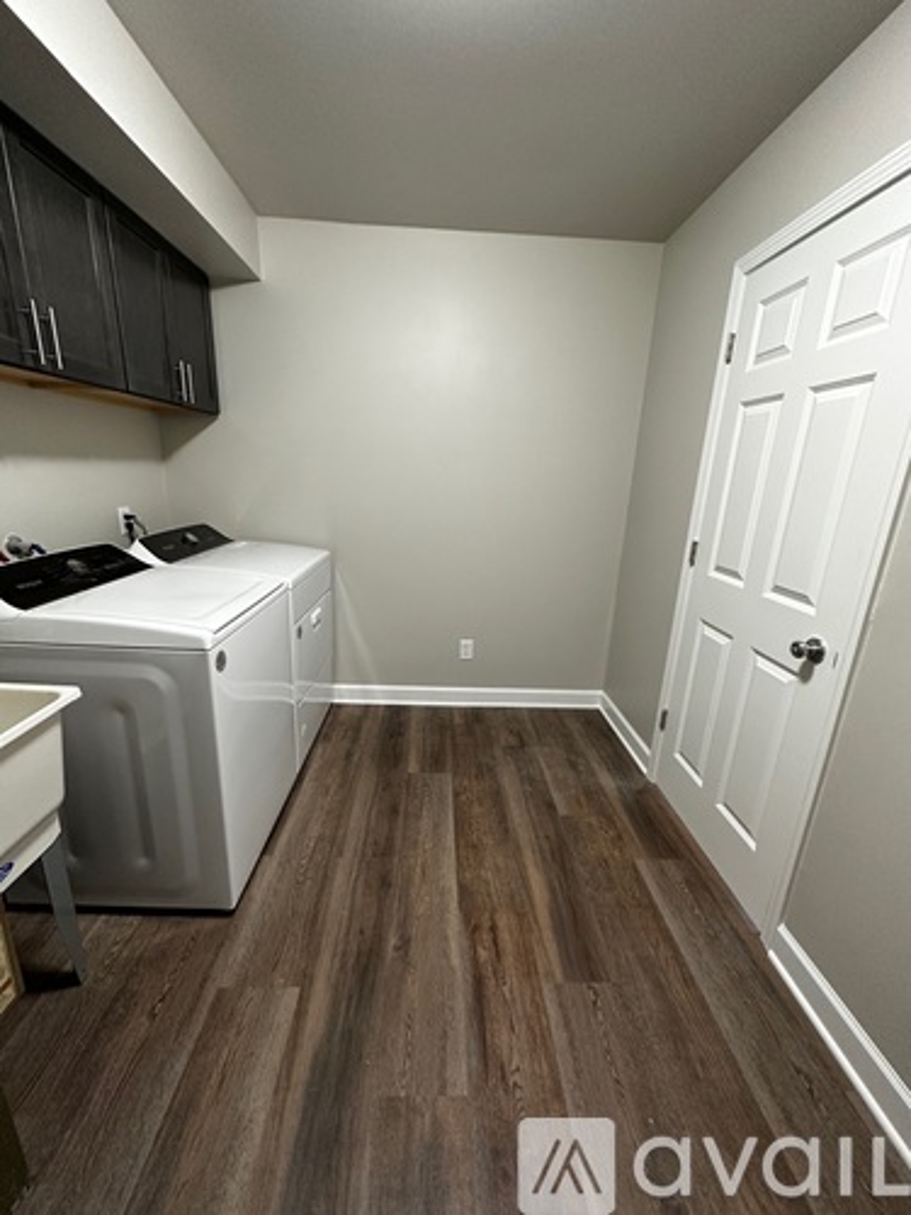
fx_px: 491
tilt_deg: -16.3
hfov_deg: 85.7
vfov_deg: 102.1
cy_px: 608
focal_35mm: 14
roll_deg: -2.2
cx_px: 456
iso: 200
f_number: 2.2
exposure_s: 1/60
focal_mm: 2.22
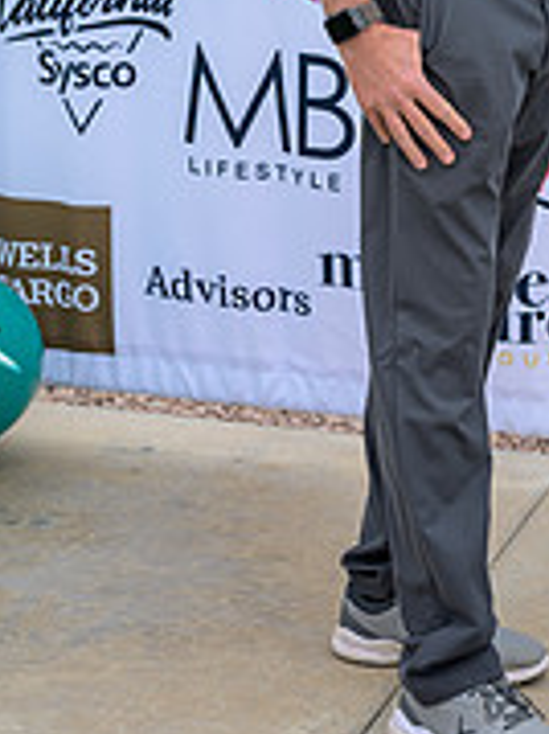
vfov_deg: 17.5
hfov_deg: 13.3
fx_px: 2308
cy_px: -57
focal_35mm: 109
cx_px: 610
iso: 125
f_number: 4
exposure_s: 1/200
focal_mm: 45
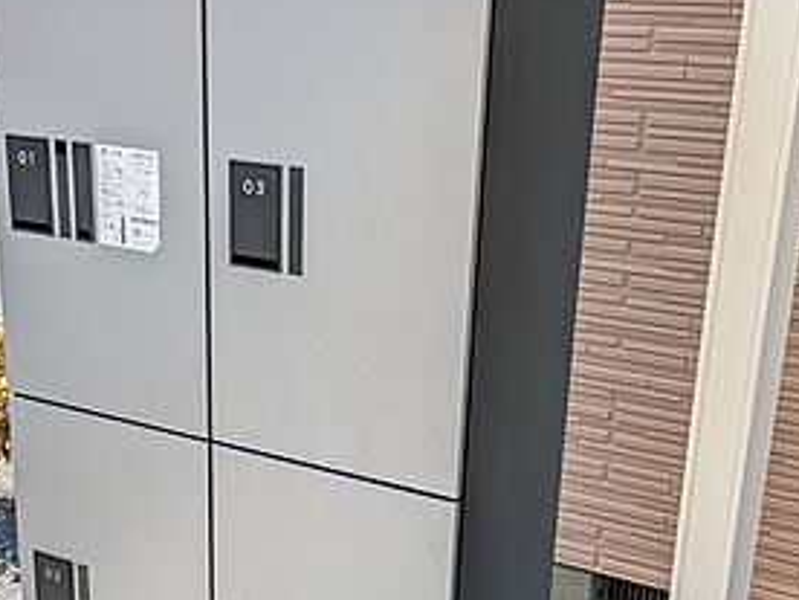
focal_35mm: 58
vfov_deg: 24.9
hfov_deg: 33.1
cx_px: 307
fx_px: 1339
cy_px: 472
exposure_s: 1/426
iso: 36
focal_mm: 5.43
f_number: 1.89
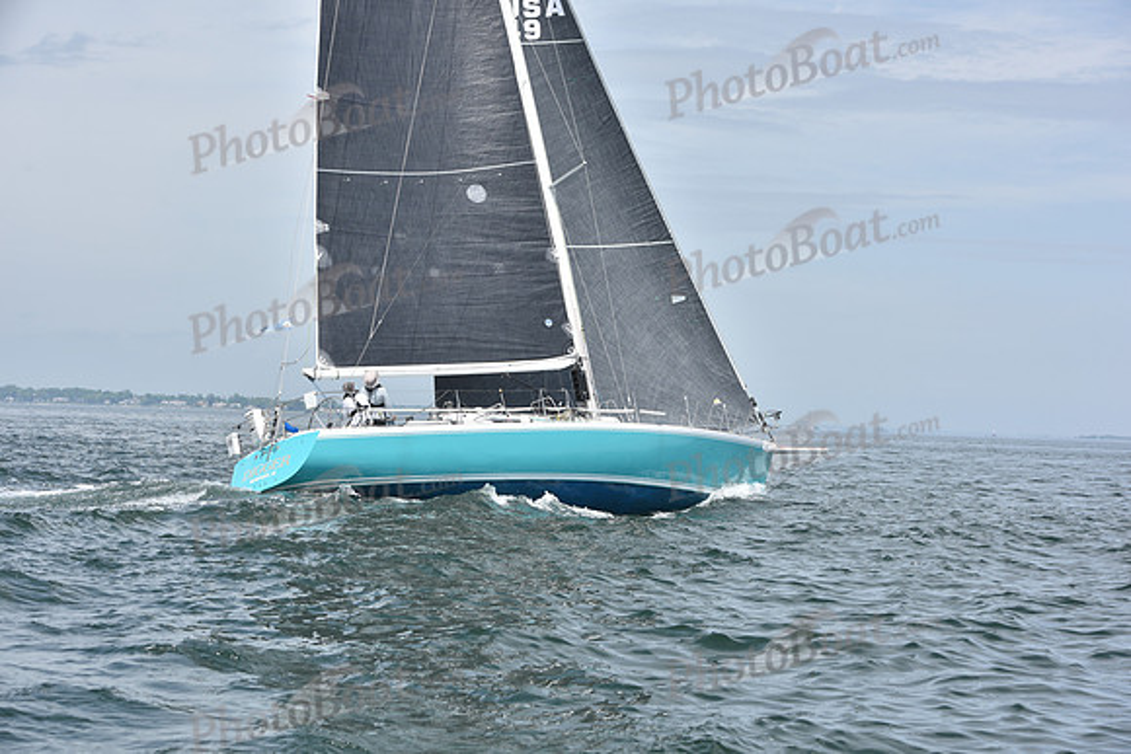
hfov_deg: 28.8
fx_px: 2200
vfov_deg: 19.5
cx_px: 566
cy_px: 377
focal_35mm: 70
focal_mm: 70
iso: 200
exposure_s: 1/800
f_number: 8
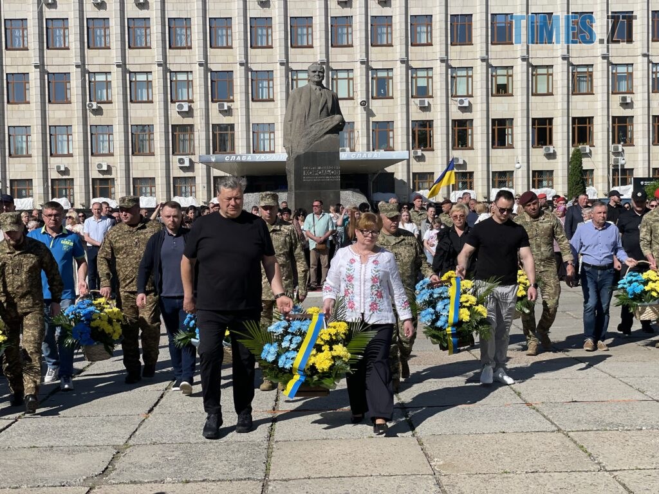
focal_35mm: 52
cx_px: 330
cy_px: 247
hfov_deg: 36.8
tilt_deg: +0.1
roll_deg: +0.1
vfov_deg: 28.0
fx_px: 990
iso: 32
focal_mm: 6
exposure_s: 1/3195
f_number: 2
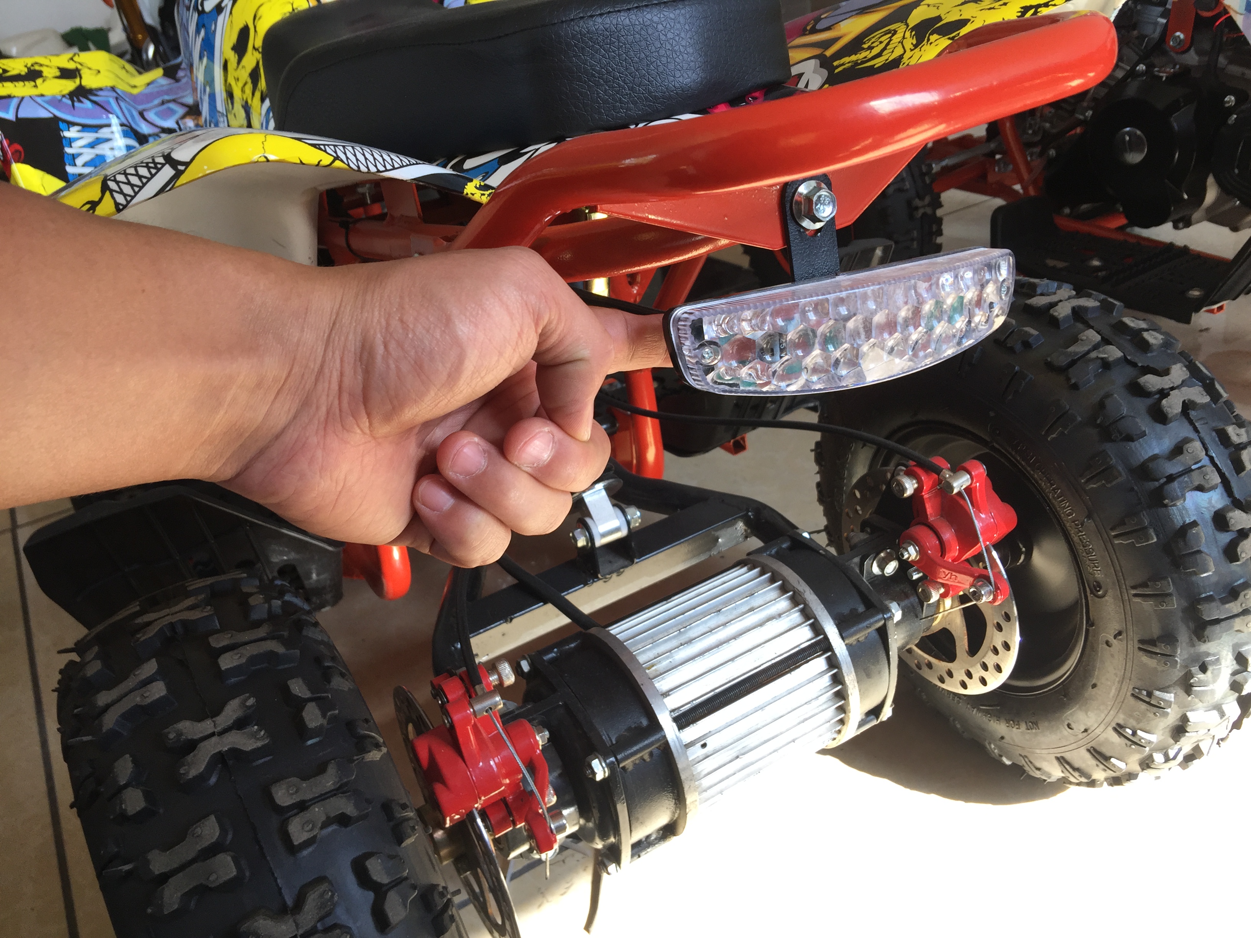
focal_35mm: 29
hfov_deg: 61.7
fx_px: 1048
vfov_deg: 48.2
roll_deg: +7.3
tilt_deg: -26.9
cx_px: 626
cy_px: 469
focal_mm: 4.15
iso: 32
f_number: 2.2
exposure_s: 1/100
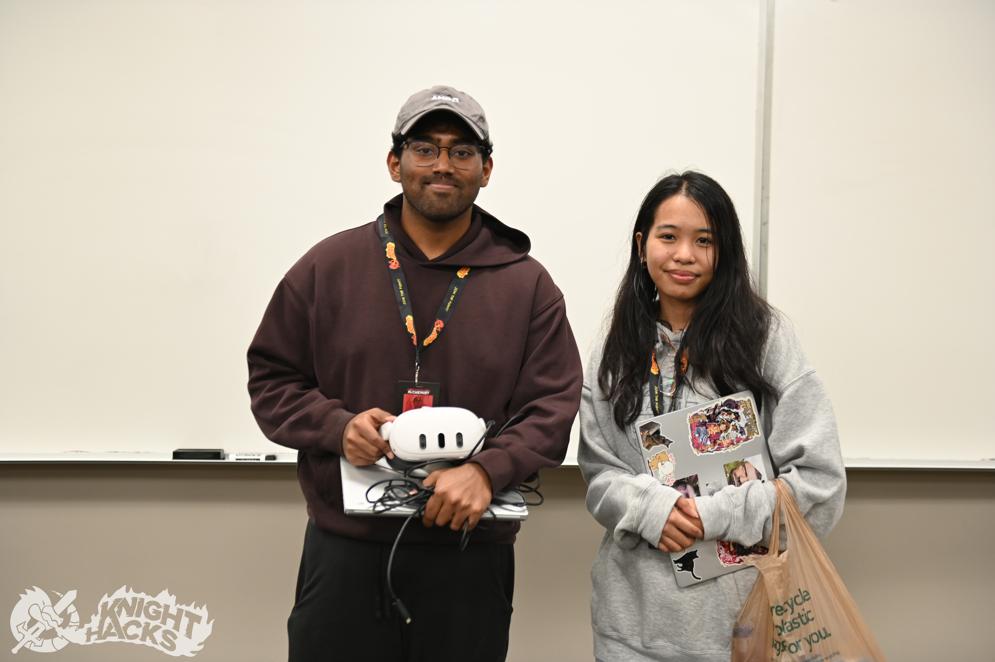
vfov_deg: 28.0
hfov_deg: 41.1
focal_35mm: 48
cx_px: 498
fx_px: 1326
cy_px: 331
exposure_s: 1/125
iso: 900
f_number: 2.8
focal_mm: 48
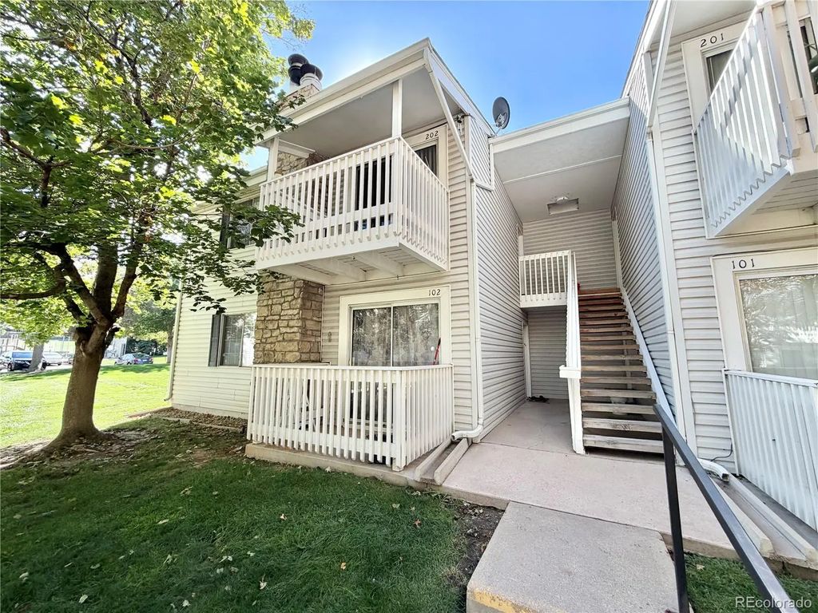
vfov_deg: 85.7
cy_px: 306
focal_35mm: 14
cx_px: 409
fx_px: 331
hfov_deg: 102.1
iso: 50
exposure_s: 1/220
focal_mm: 2.22
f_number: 2.2
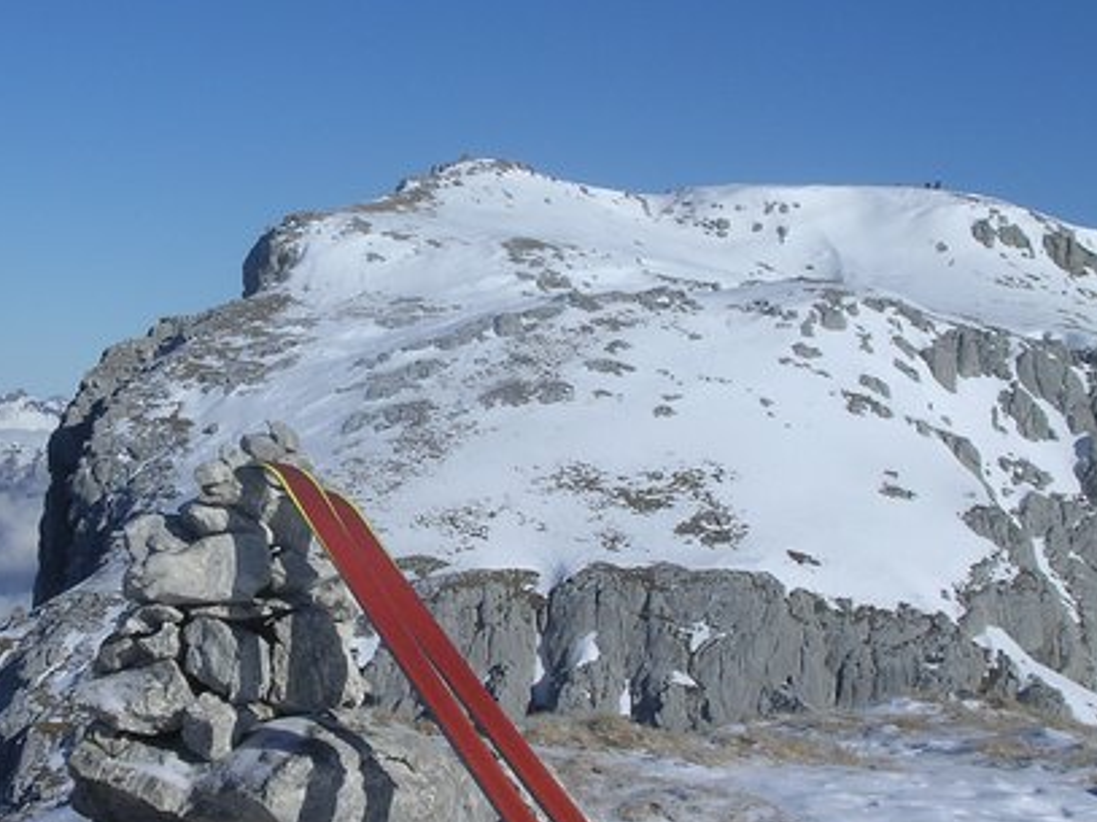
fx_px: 2788
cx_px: 329
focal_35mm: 88
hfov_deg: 22.1
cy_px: 334
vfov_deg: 16.8
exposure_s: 1/616
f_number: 6.6
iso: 100
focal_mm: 8.5
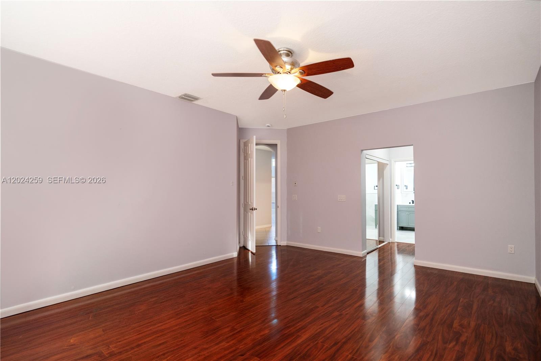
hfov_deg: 96.7
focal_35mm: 16
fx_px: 240
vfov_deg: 73.7
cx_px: 270
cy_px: 180
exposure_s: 1/125
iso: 800
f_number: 2.8
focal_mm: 16
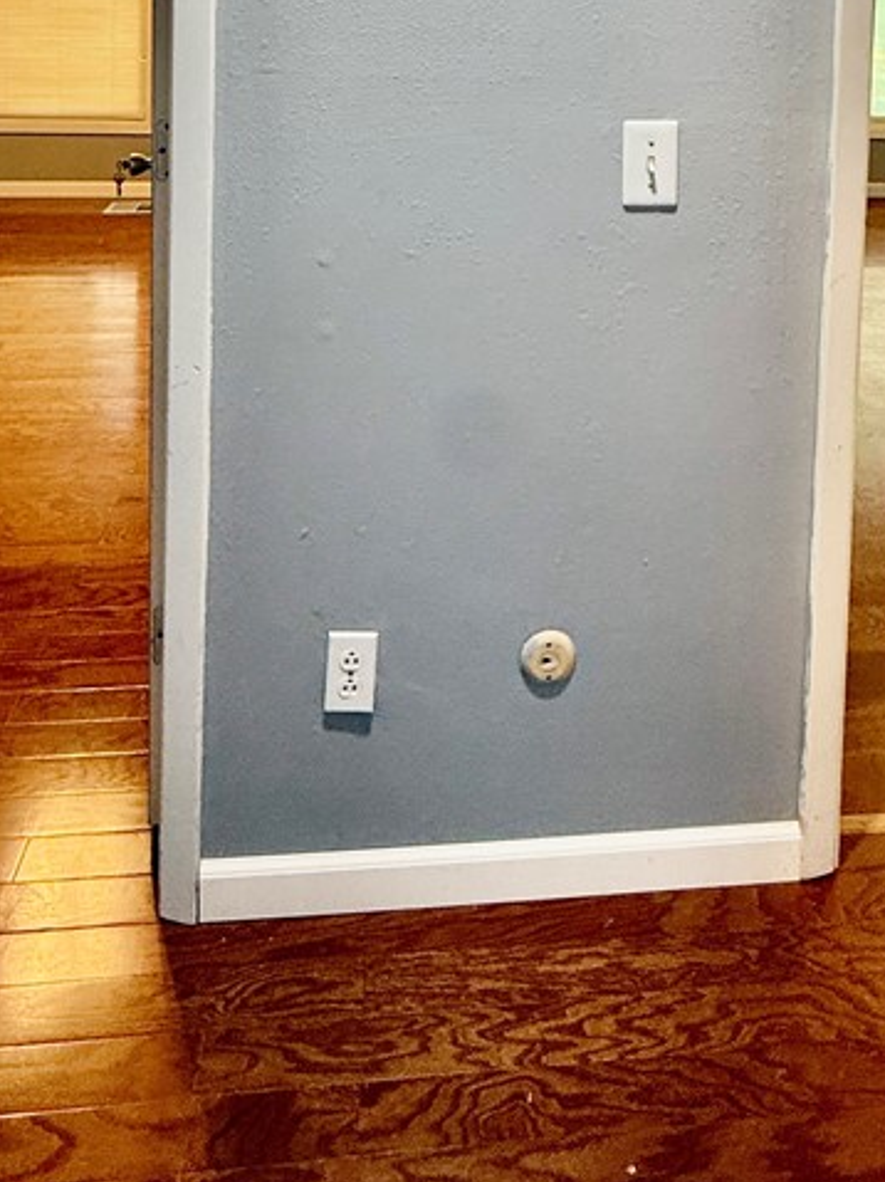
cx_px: 489
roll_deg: -2.4
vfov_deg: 49.4
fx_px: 1024
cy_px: 10
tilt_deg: -1.9
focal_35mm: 30
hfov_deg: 46.7
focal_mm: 2.22
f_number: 2.2
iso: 200
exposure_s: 1/60
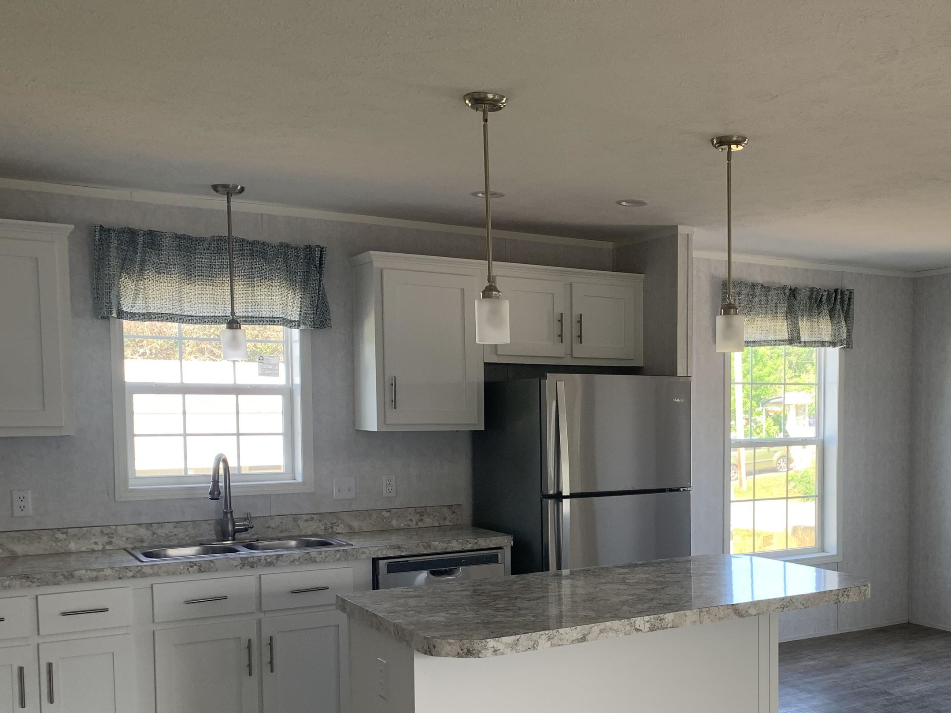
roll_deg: -0.5
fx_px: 1016
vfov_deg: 38.3
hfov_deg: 49.0
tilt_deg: -3.6
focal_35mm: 37
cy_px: 472
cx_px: 655
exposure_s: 1/121
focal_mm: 4.25
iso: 80
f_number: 1.8
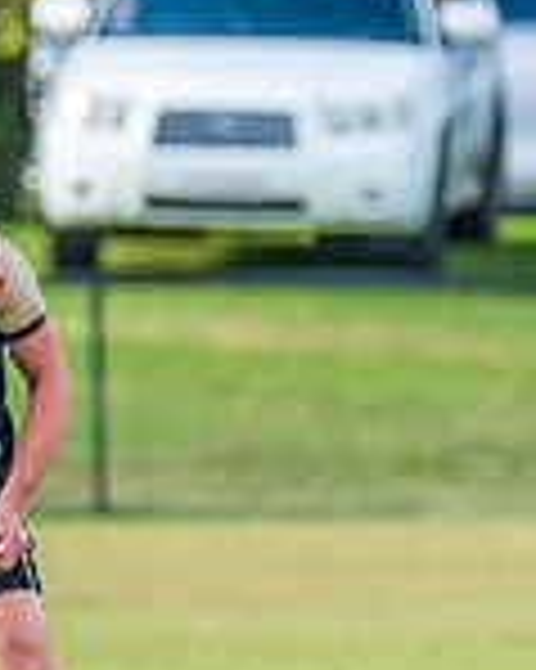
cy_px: 261
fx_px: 39422
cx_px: -484
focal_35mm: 1986
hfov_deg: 0.8
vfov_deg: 1.0
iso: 800
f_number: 6
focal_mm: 420
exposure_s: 1/1250
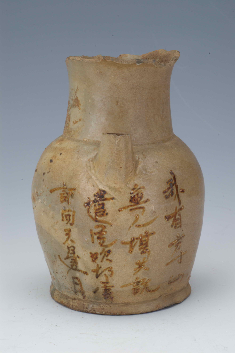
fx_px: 883
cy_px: 176
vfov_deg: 22.6
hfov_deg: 15.2
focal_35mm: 90
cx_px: 118
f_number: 29
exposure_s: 1/125
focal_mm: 60
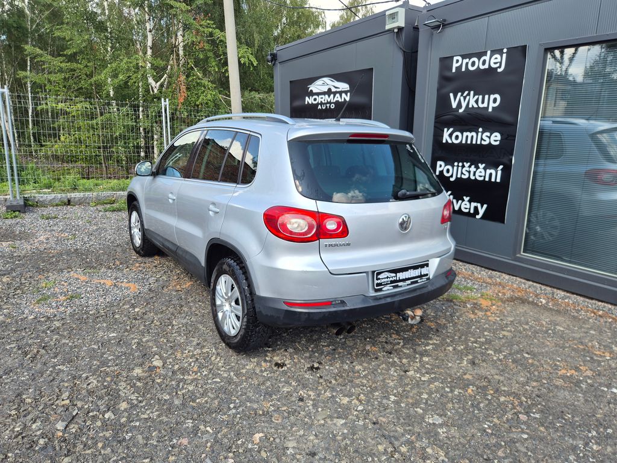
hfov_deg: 73.9
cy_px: 232
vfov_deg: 58.9
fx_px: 410
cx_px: 308
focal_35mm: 23
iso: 25
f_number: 1.8
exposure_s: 1/416
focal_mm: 5.4
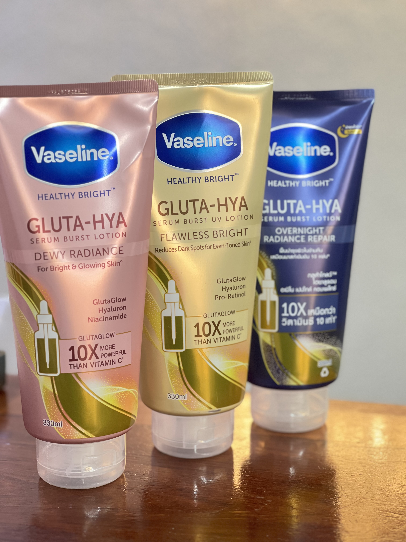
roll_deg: +0.7
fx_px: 1204
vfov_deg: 25.3
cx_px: 203
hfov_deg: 19.1
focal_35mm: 77
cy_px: 271
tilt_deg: -12.3
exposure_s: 1/33
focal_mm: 9
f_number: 2.8
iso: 250
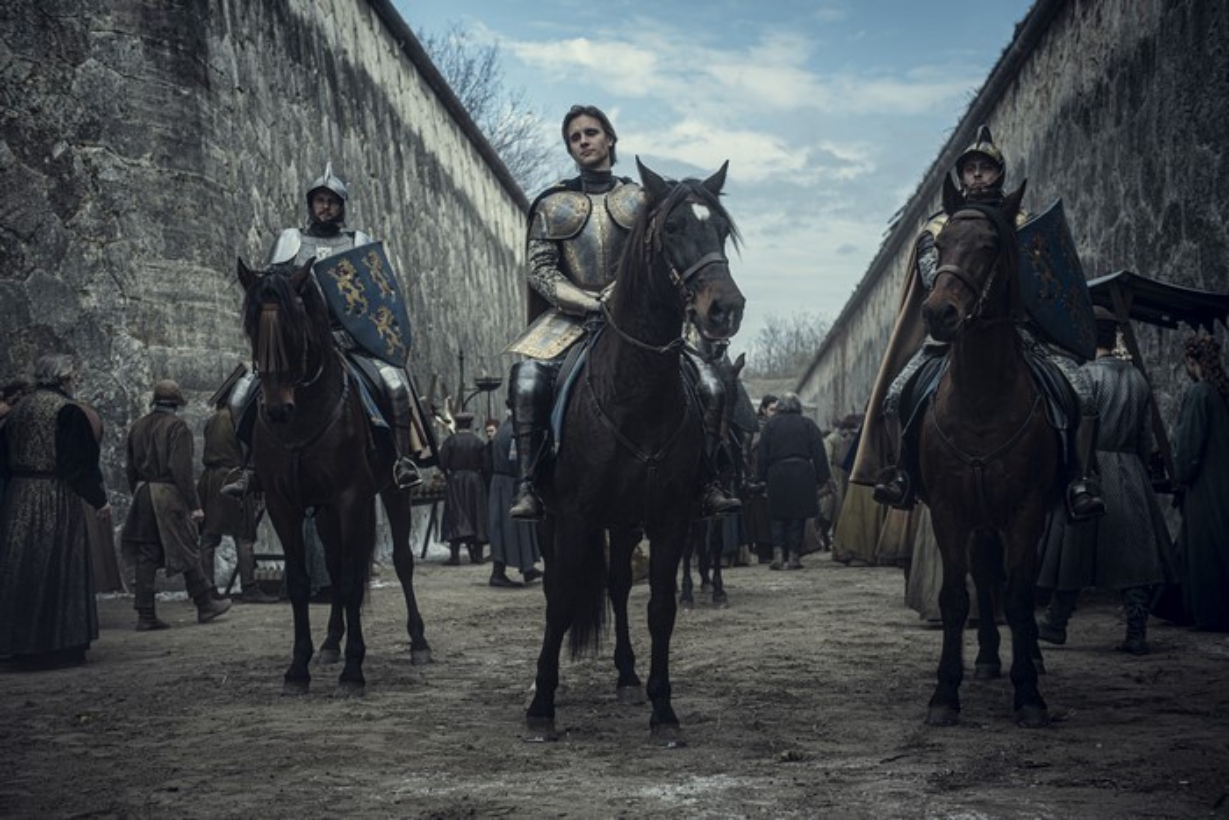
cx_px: 614
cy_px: 410
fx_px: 1639
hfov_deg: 41.1
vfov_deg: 28.1
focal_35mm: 48
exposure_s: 1/400
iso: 250
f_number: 3.5
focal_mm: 48
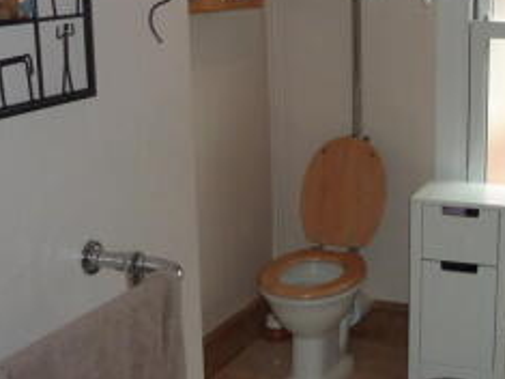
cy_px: 180
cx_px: 416
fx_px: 904
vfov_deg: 23.6
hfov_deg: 30.3
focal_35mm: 62
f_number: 3.3
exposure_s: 1/30
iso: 80
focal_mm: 4.1
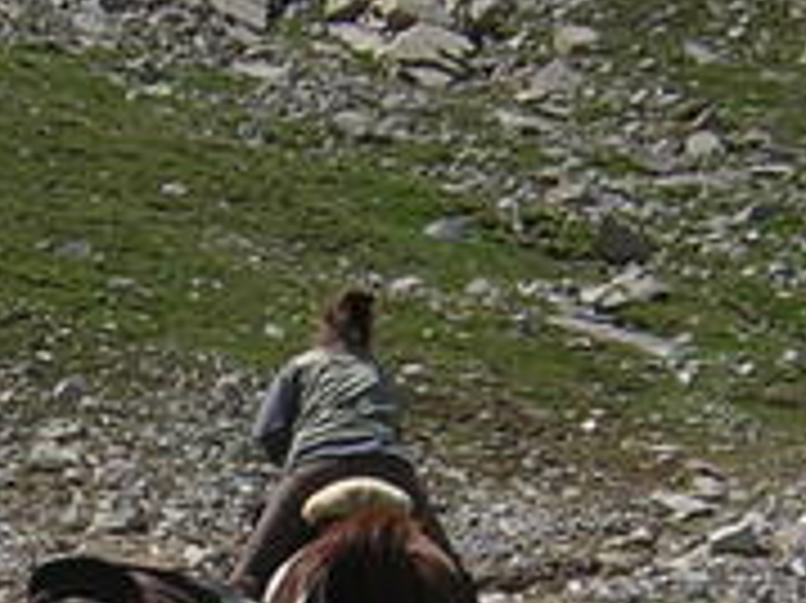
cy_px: 684
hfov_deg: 14.7
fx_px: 3118
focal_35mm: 134
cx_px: 362
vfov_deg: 10.9
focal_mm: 4.7
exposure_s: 1/520
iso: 100
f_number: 5.2
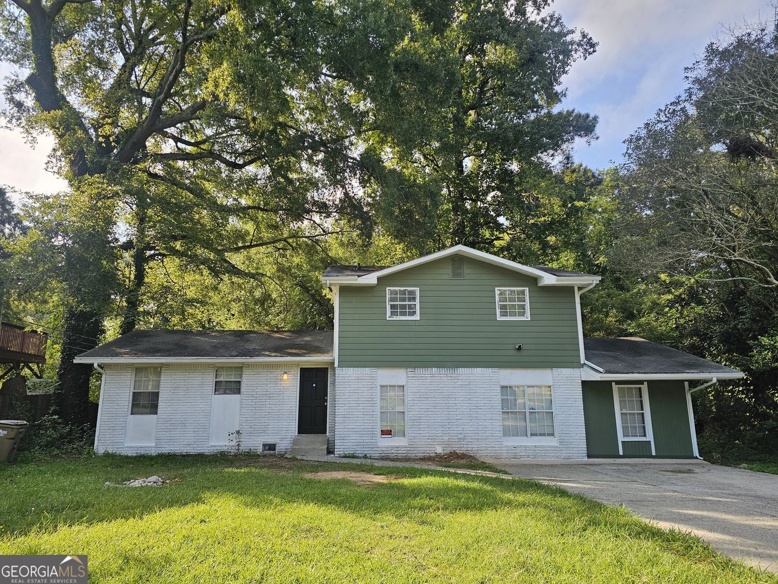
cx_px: 389
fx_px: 517
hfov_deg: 73.9
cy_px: 292
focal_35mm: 23
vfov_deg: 58.9
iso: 20
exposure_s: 1/398
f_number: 1.7
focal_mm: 6.3
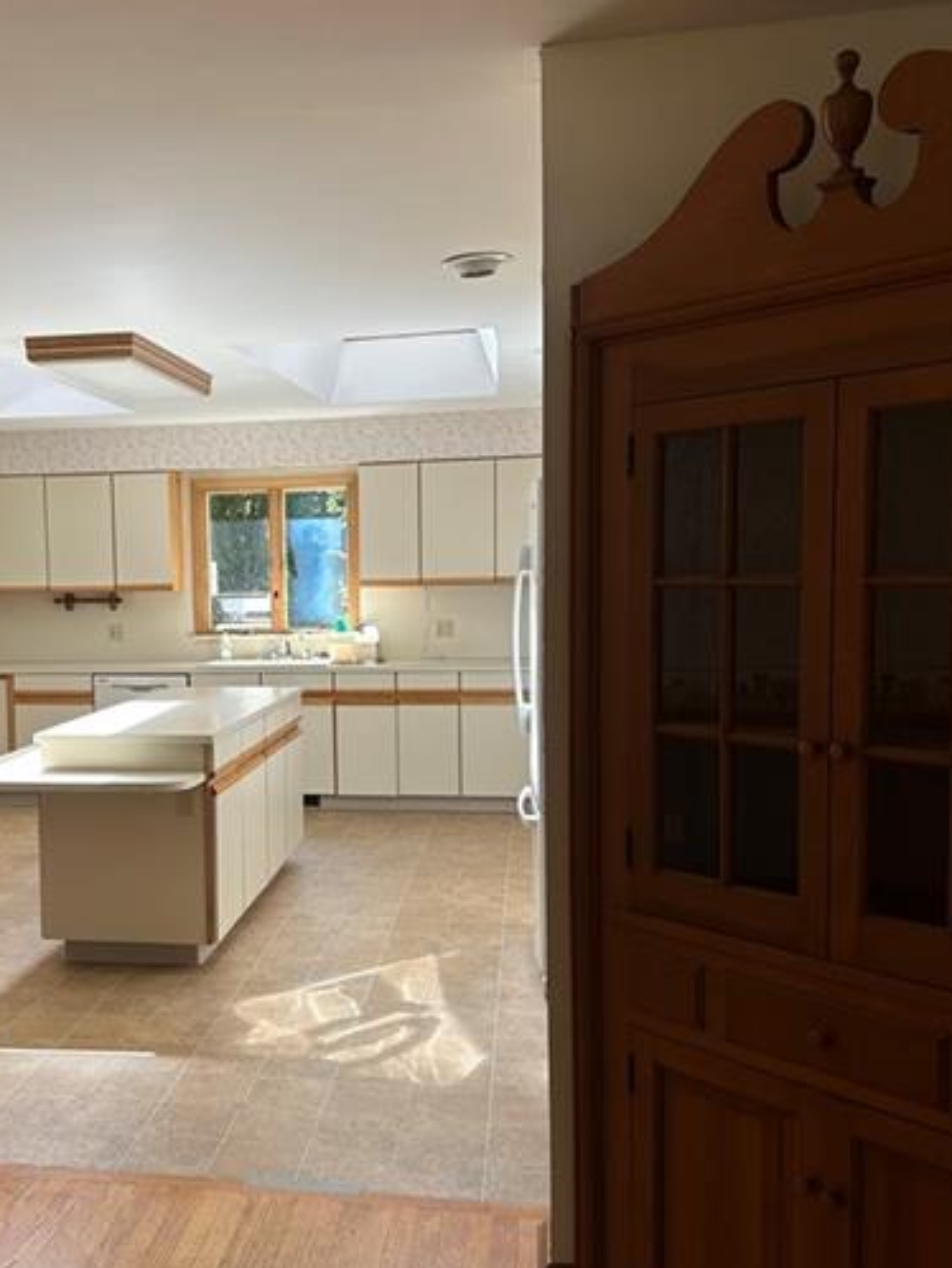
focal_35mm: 37
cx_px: 257
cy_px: 672
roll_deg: +0.5
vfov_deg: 50.1
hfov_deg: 37.9
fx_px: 1356
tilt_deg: -4.7
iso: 64
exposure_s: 1/221
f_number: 1.78
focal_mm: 6.86
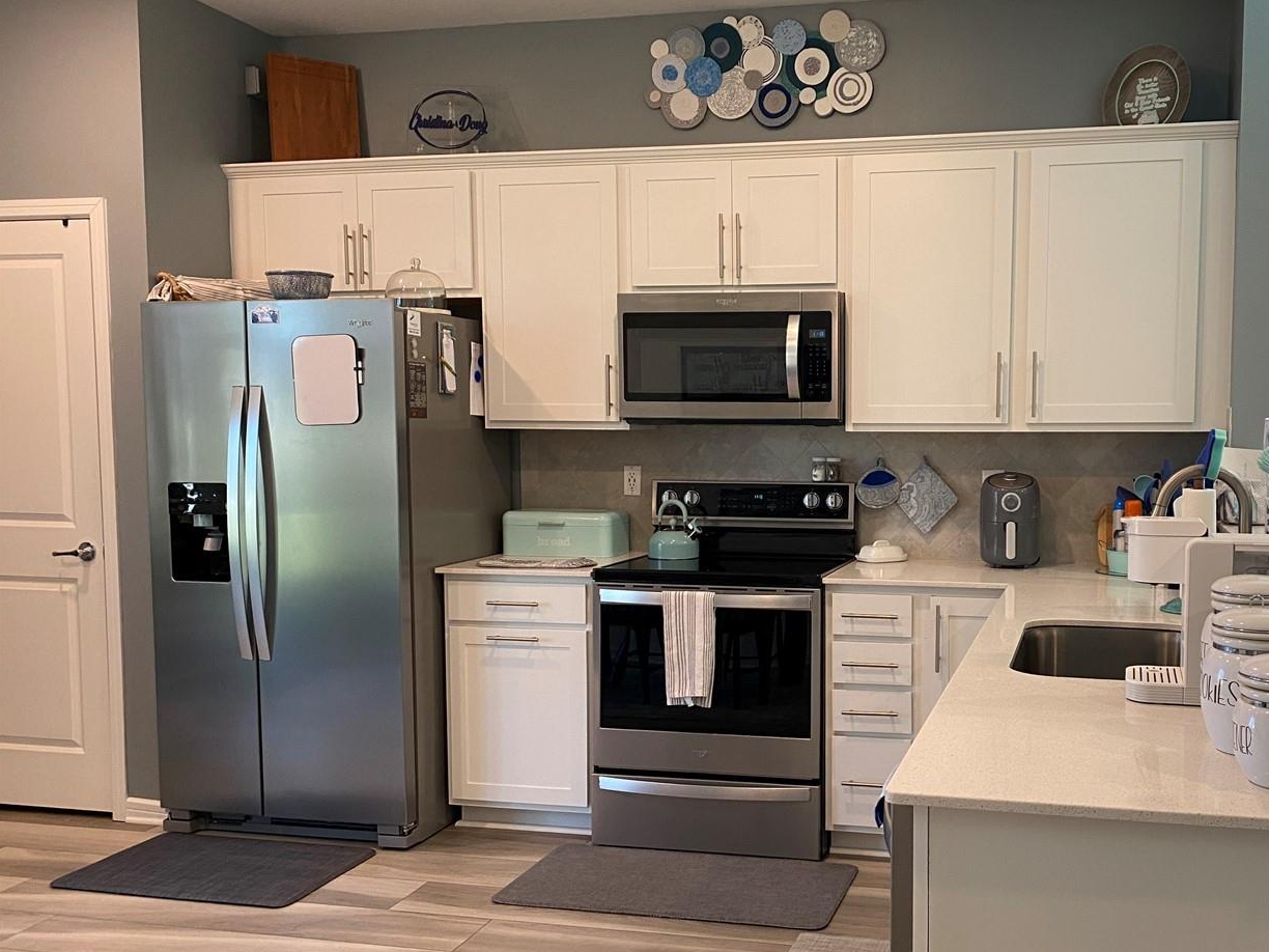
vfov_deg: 41.8
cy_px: 507
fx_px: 1246
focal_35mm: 34
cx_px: 825
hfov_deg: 53.1
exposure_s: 1/60
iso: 125
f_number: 1.8
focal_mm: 4.25
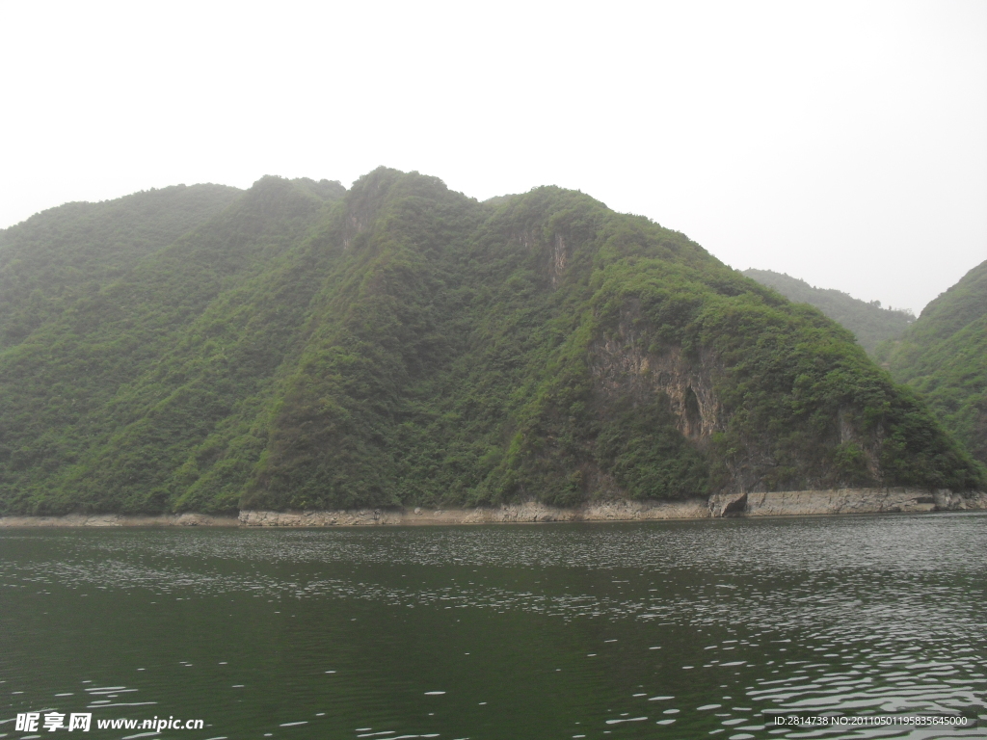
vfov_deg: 40.7
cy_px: 370
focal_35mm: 35
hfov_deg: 52.6
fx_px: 998
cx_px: 494
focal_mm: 6.3
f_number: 3.2
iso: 100
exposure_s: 1/350
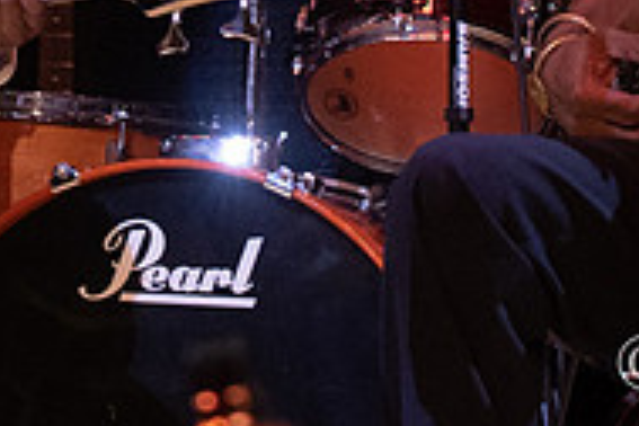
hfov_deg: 6.4
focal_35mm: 322
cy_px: -215
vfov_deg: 4.2
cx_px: 216
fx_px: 5715
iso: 3200
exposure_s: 1/200
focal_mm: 70
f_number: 5.6
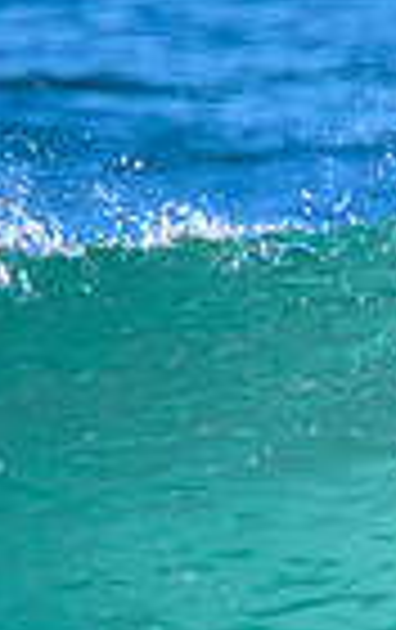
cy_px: 698
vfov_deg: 0.5
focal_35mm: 4195
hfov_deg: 0.3
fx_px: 72142
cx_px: 1253
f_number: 11
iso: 2500
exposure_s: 1/2000
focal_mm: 800
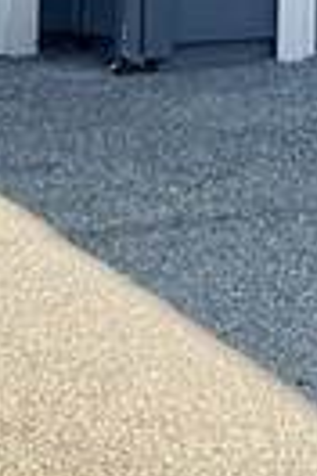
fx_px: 3196
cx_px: 908
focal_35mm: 242
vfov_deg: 8.0
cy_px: -595
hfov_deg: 5.4
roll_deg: +0.6
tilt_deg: +5.2
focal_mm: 6.76
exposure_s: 1/2299
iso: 80
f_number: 1.78
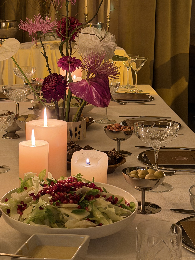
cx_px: 66
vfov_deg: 26.7
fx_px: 541
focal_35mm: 72
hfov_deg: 20.4
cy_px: 67
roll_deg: -0.5
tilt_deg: -7.0
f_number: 1.78
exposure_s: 1/33
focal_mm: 6.76
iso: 400
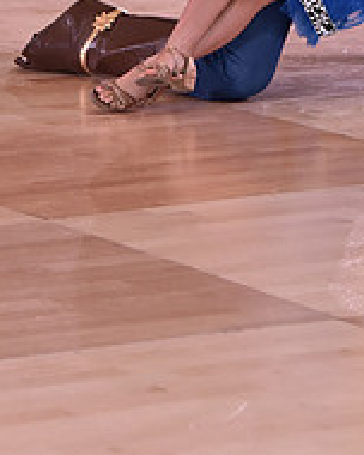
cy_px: -196
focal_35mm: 350
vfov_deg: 5.5
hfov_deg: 4.4
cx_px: 346
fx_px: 4713
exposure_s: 1/250
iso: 1600
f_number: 6.3
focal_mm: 122
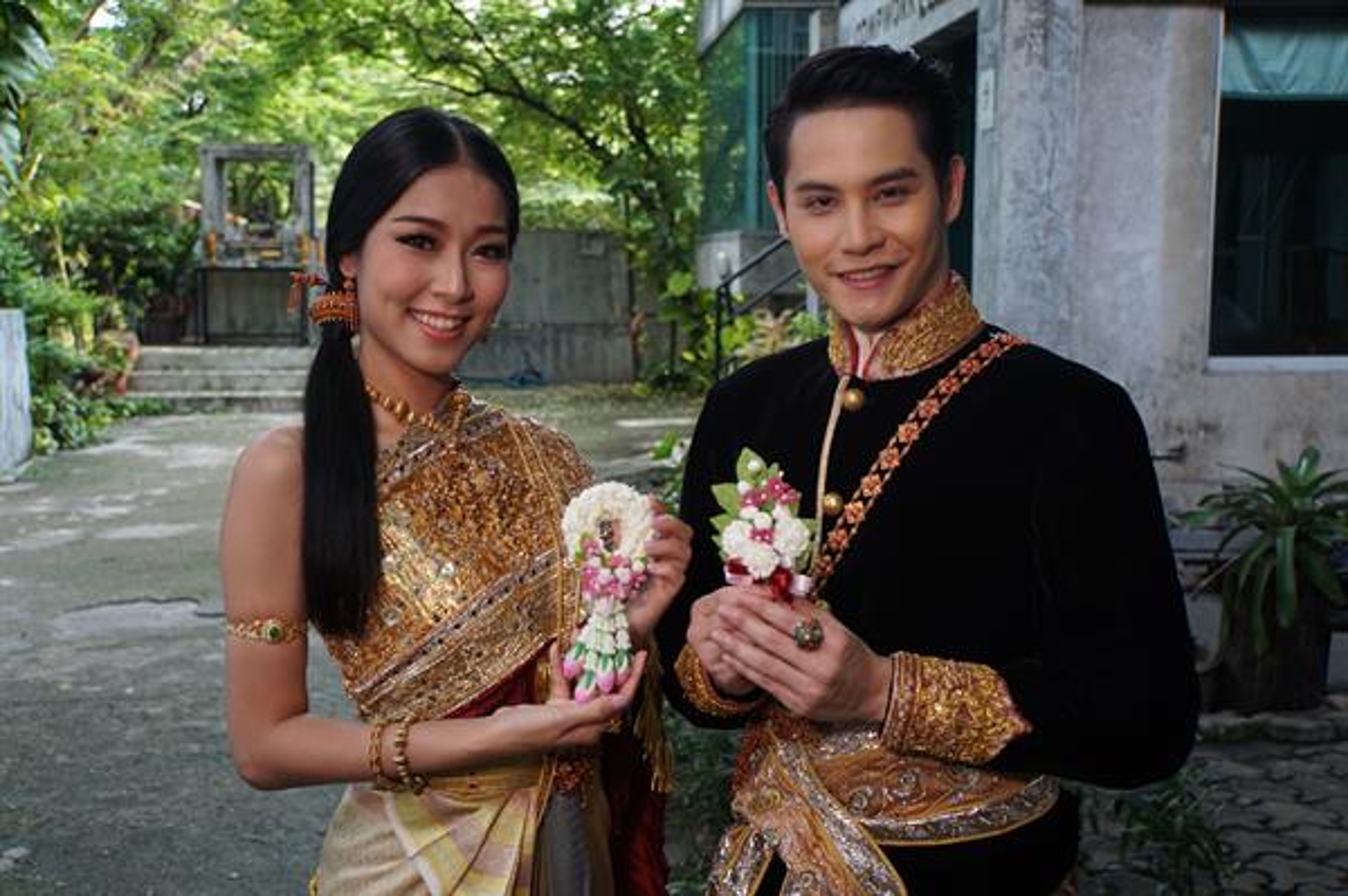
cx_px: 674
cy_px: 448
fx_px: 1459
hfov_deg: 49.6
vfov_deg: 34.2
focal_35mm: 39
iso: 100
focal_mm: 26
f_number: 4
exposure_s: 1/60
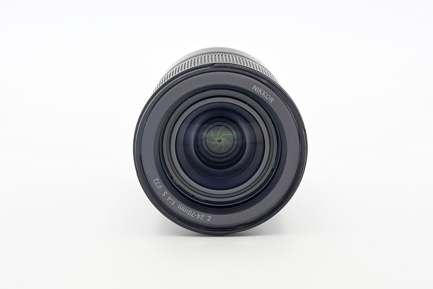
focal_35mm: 112
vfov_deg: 12.2
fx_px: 1347
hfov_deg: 18.3
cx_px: 216
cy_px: 144
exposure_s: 1/100
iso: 800
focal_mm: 75
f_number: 8
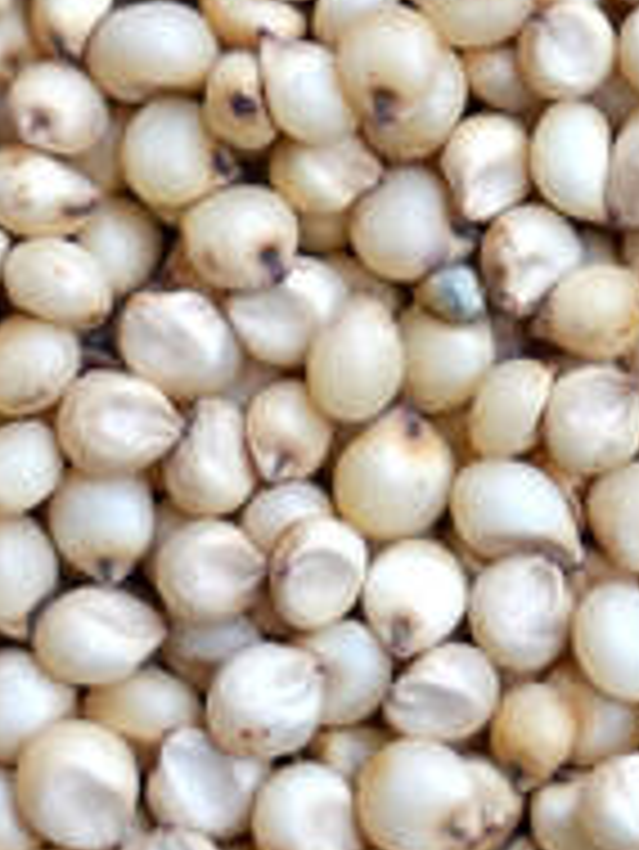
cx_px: 126
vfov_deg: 5.4
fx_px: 8974
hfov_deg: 4.1
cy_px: 169
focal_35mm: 365
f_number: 5.6
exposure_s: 1/80
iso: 320
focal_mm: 70
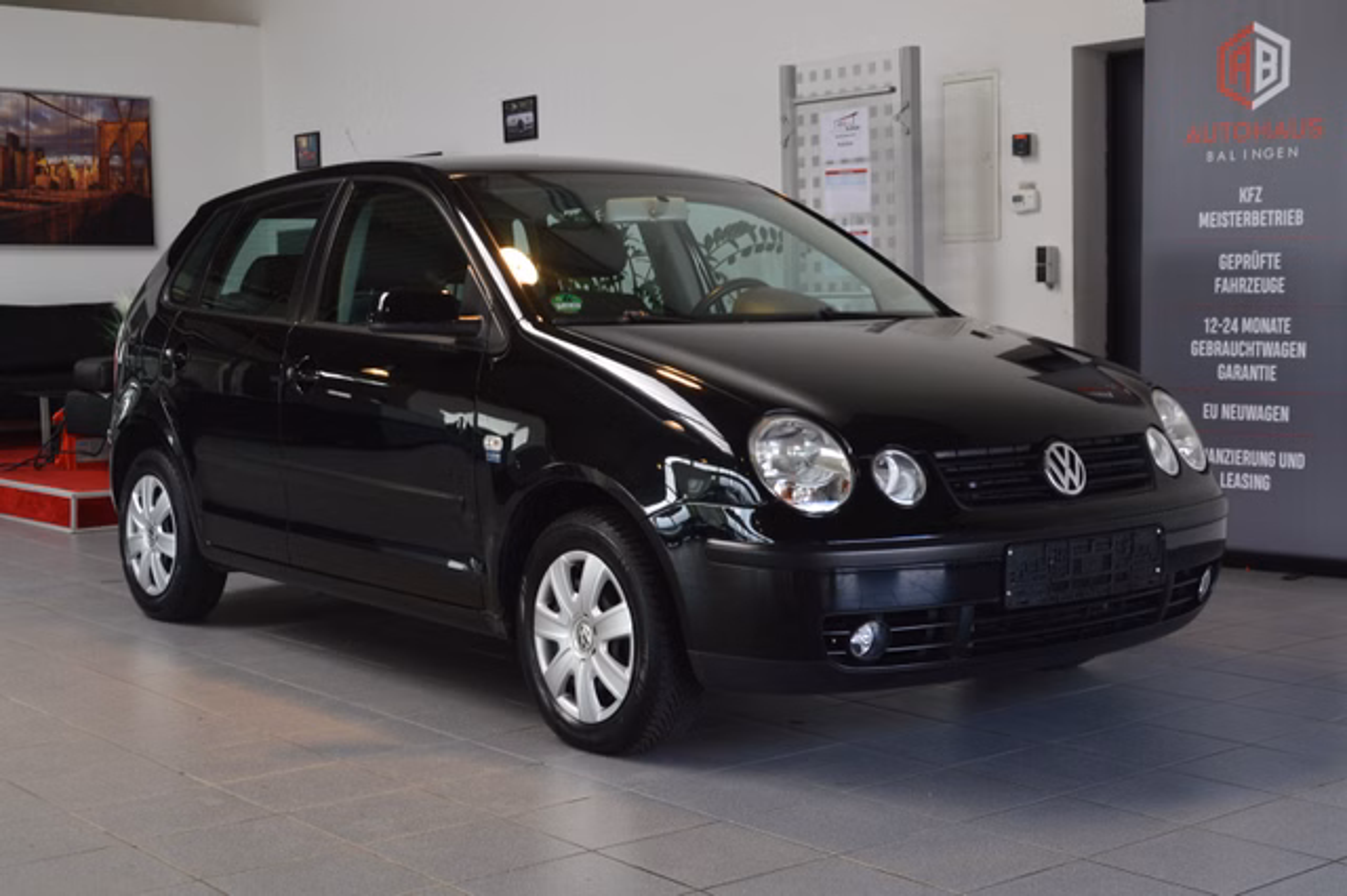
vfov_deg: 26.5
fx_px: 1907
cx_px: 674
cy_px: 448
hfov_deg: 38.9
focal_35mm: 51
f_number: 8
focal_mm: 34
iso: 400
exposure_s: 1/80
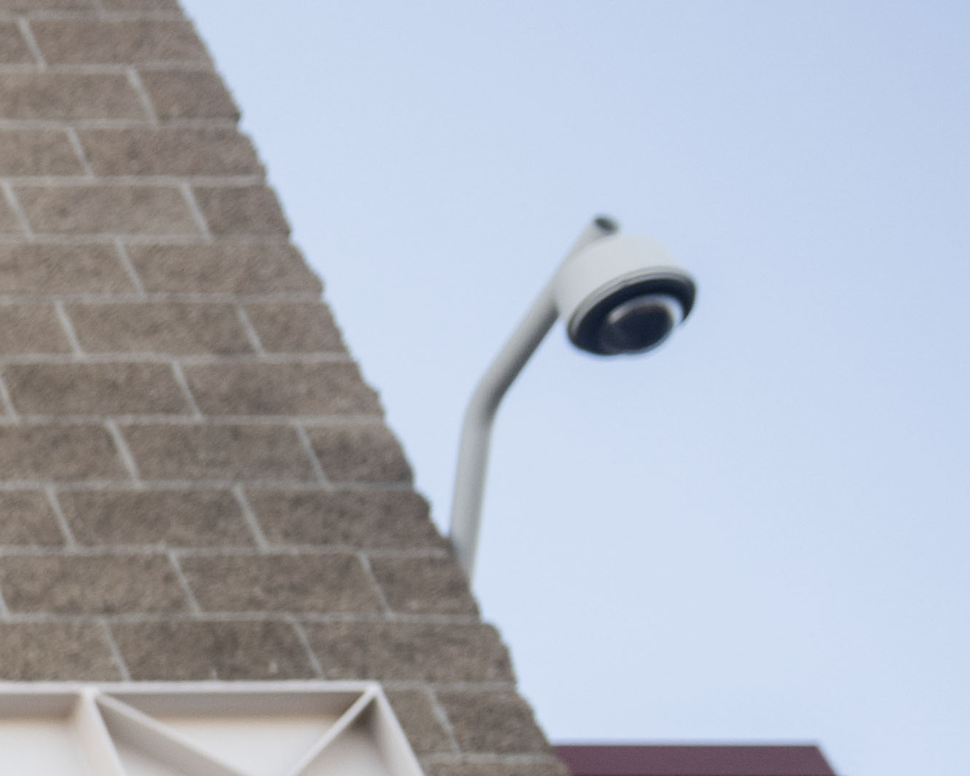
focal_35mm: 139
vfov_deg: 10.6
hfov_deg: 10.2
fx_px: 3990
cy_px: 1242
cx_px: -1924
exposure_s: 1/250
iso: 100
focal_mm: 24
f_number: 2.8
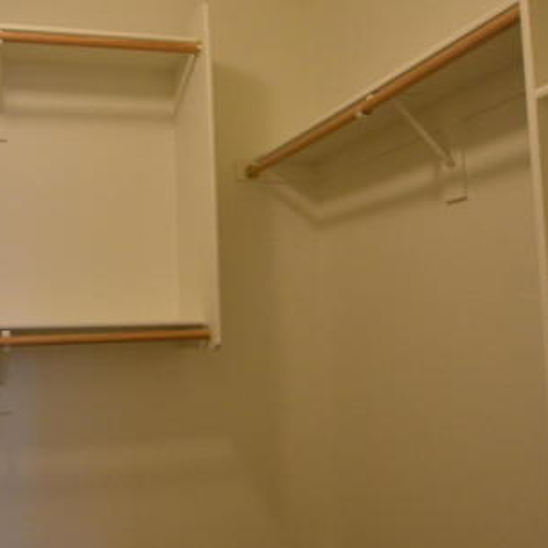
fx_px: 573
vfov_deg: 51.1
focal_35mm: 32
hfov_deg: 48.1
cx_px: 107
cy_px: 287
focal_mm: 10
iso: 800
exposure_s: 1/60
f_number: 3.5
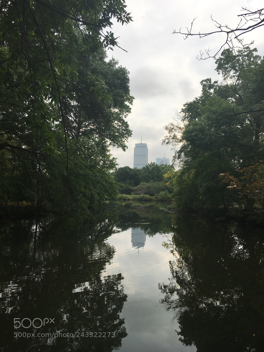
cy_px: 176
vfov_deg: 61.7
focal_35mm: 29
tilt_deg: +5.3
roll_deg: -3.3
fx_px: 295
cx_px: 132
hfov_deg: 48.2
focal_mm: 4.15
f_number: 2.2
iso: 25
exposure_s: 1/601
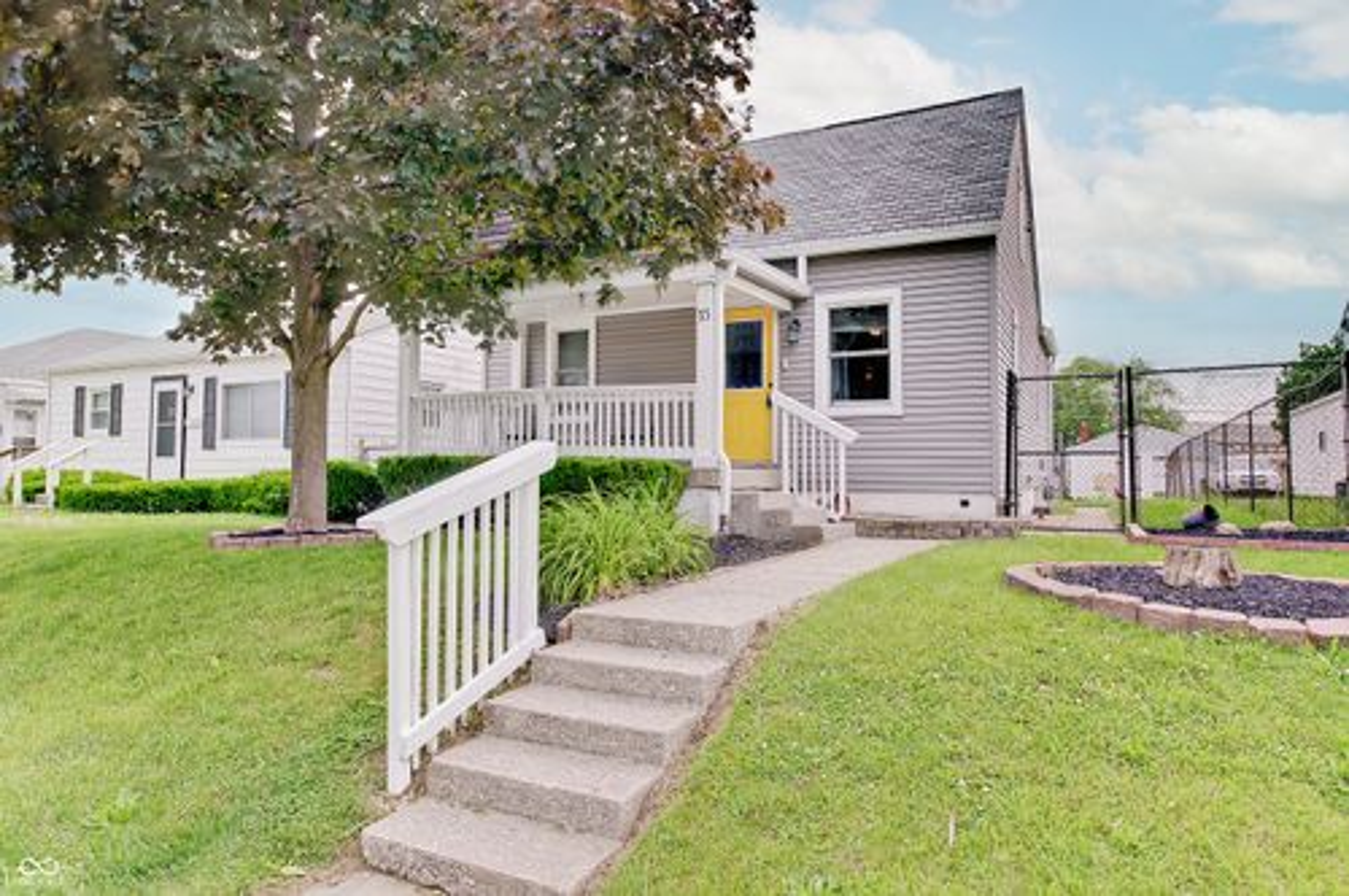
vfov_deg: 57.1
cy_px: 448
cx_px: 674
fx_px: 823
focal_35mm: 22
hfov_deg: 78.7
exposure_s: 1/125
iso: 100
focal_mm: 15
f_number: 9
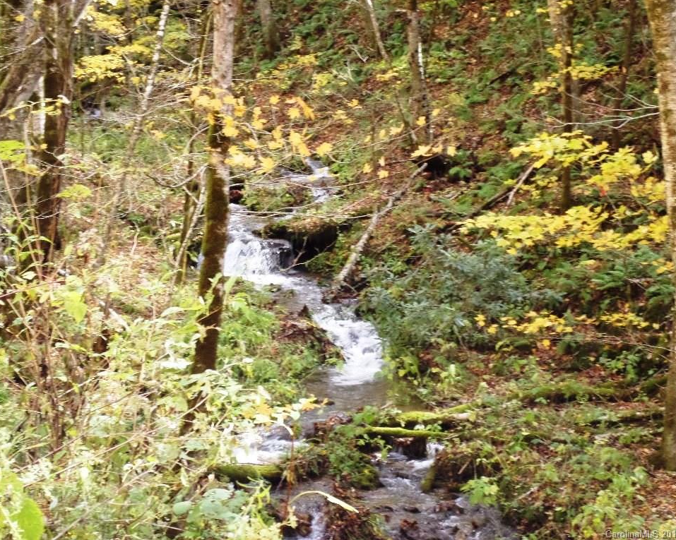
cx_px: 325
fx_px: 1400
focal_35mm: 70
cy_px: 270
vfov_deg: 21.8
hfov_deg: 27.1
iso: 320
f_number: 4.1
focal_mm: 12
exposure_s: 1/45
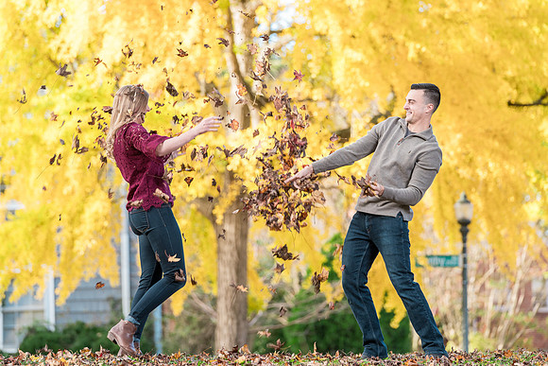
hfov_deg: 11.8
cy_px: 177
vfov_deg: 7.9
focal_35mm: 174
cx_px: 249
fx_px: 2653
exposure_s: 1/200
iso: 400
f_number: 4
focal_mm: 159
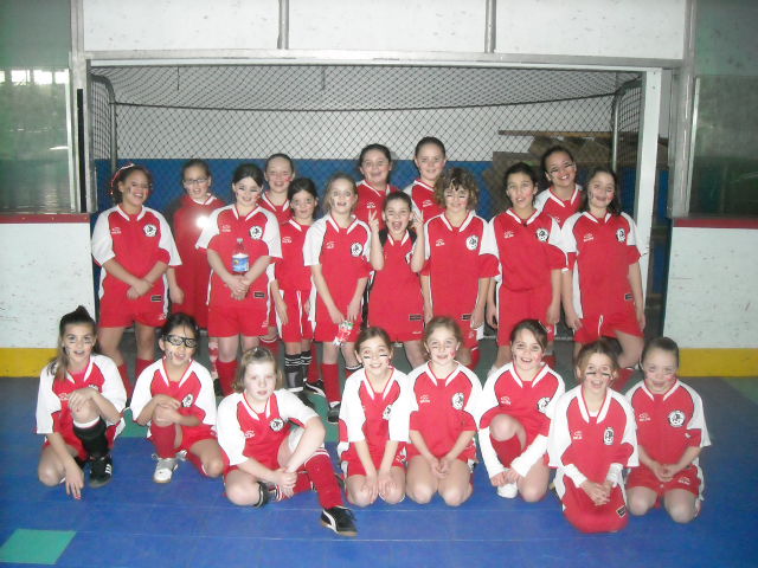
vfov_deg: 40.7
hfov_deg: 52.6
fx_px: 766
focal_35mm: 35
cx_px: 379
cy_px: 284
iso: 872
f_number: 2.8
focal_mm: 5.7
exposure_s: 1/60
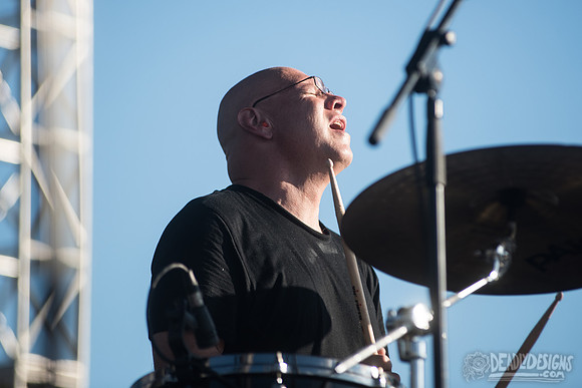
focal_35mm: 247
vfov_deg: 5.6
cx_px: 291
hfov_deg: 8.3
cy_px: 148
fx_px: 3996
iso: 200
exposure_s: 1/1600
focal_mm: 200
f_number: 4
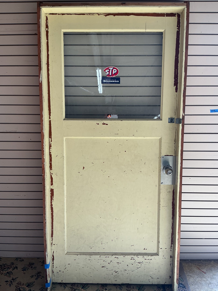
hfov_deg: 46.8
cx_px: 110
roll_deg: -0.1
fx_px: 252
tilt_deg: -15.5
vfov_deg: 60.0
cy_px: 147
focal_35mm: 30
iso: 25
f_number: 1.8
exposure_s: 1/120
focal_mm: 3
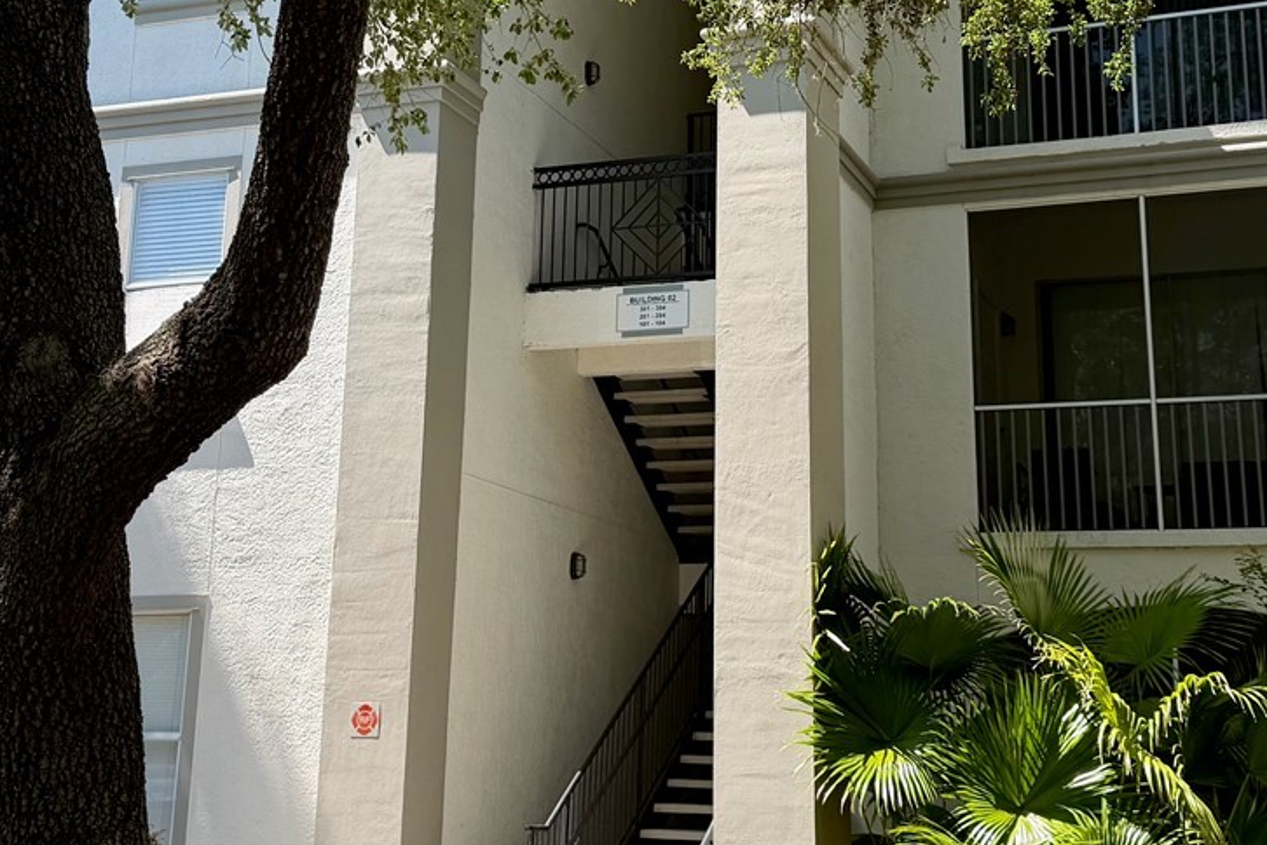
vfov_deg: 24.3
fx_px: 1936
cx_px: 627
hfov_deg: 36.2
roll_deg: -1.1
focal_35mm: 55
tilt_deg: +17.2
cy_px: 190
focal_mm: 6.76
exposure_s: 1/1361
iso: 80
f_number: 1.78
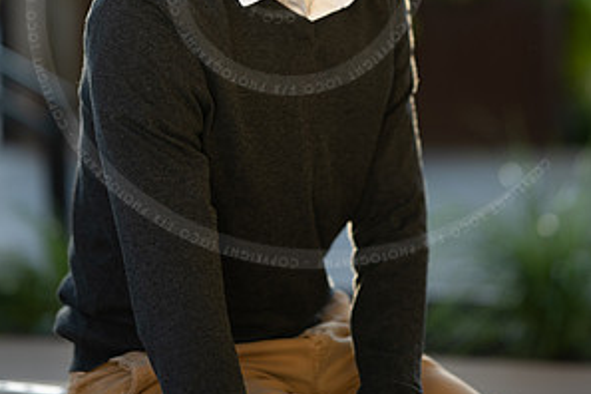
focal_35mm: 129
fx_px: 2118
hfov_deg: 15.9
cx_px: 295
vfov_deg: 10.5
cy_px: 10
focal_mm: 85
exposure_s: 1/400
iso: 200
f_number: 1.8
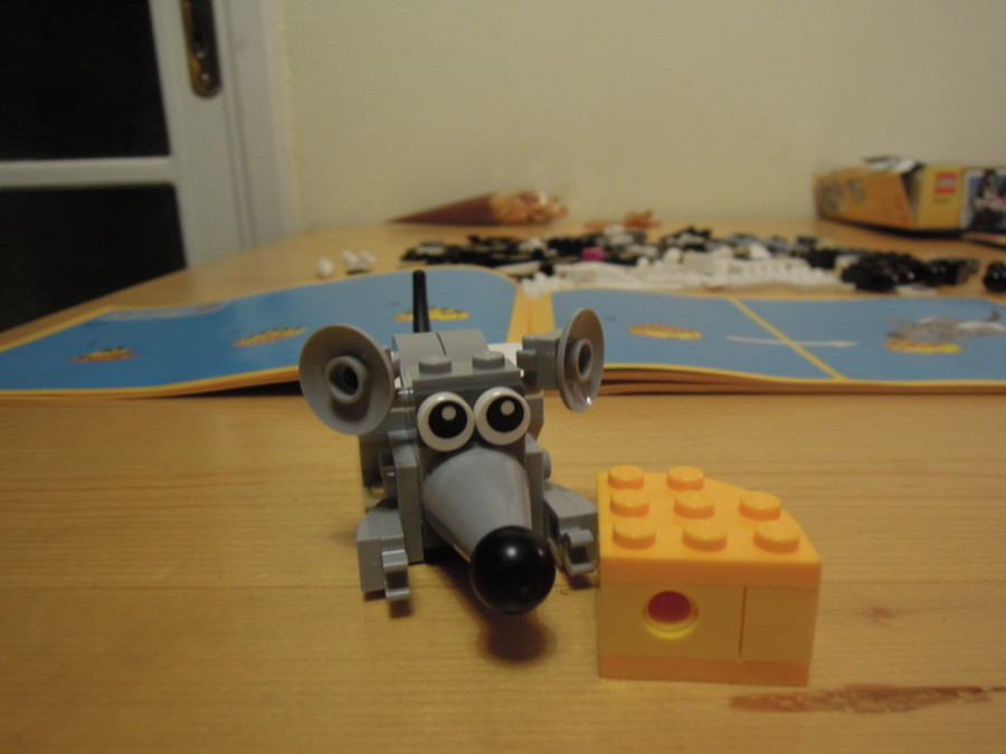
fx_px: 697
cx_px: 503
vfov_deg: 56.8
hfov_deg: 71.6
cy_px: 377
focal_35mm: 24
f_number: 2.8
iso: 400
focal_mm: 4.3
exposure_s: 1/30
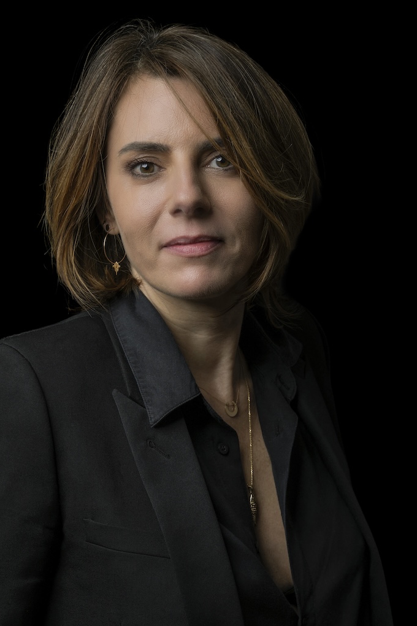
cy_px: 373
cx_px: 192
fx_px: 1199
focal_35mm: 69
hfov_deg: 19.7
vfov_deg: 29.2
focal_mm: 55
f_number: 6.3
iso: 64
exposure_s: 1/200
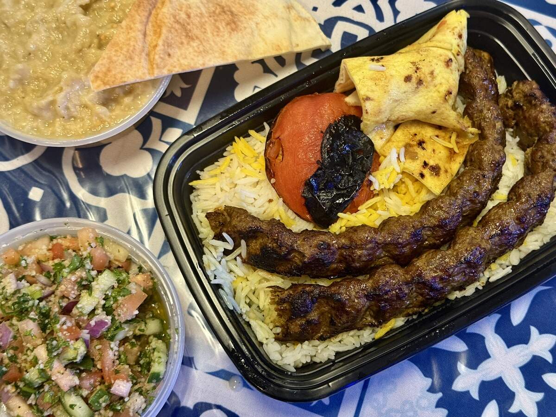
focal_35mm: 48
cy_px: 208
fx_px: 771
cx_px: 278
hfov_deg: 39.7
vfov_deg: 30.3
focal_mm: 6.76
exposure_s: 1/40
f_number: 1.78
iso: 320
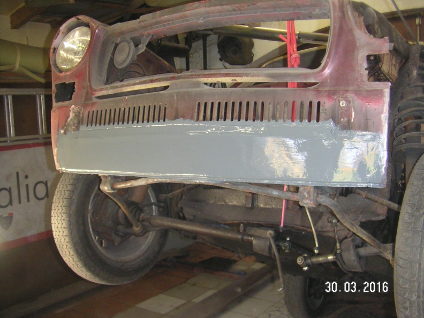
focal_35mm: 40
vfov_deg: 36.0
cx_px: 212
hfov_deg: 46.8
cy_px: 159
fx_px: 490
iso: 200
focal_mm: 5.3
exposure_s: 1/45
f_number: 2.9
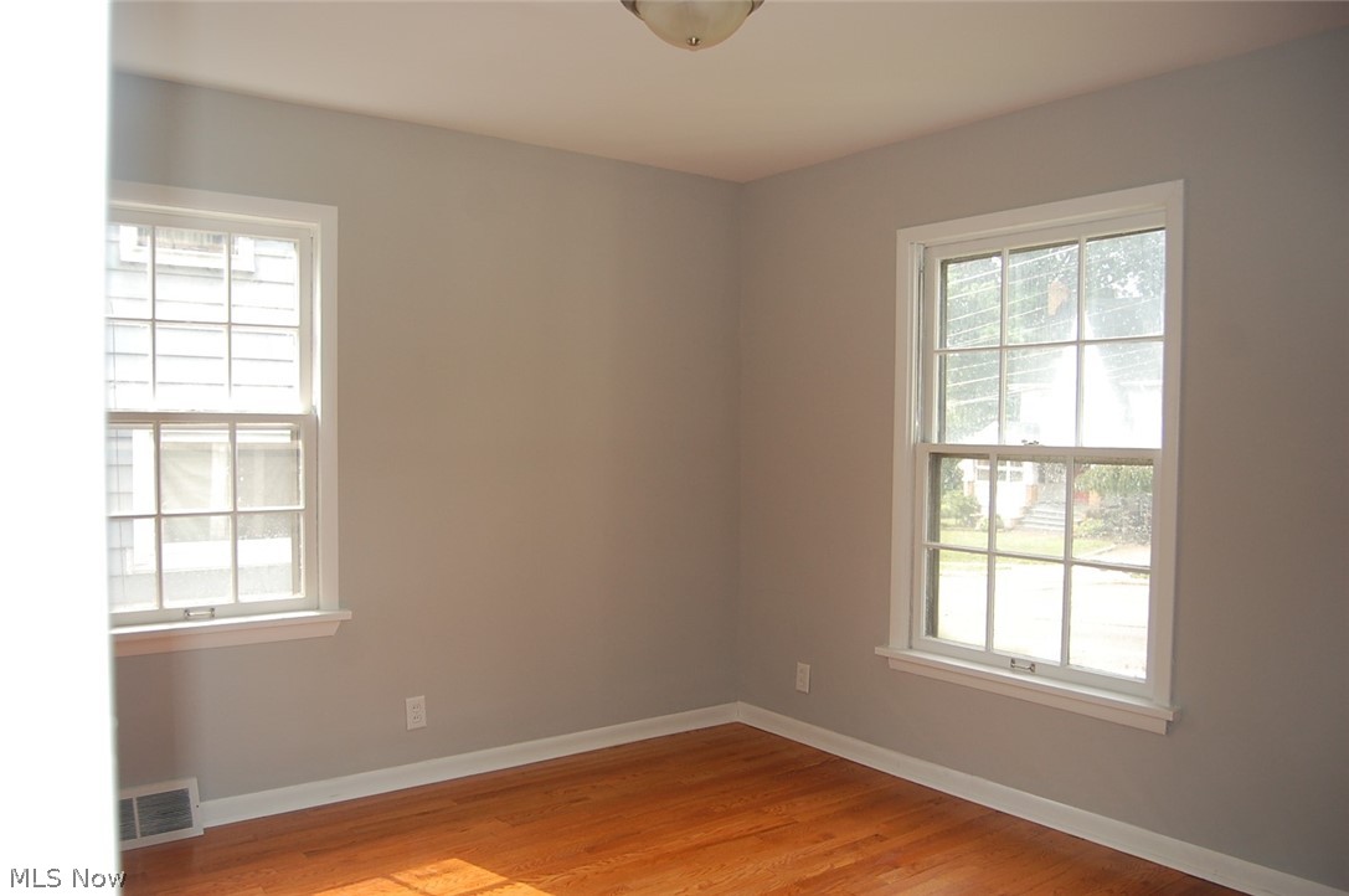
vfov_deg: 47.8
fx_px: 1011
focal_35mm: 27
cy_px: 448
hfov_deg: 67.4
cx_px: 674
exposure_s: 1/320
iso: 400
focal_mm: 18
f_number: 3.5
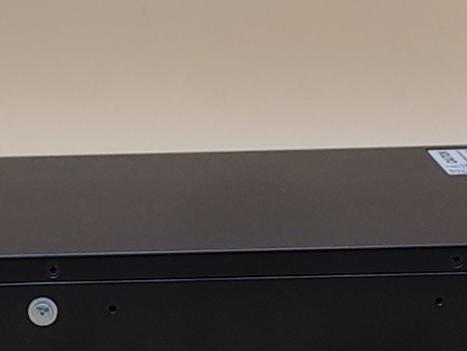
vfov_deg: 12.2
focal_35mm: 121
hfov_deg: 16.2
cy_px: 203
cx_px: 100
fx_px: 1632
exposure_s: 1/120
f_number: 1.8
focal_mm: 4.36
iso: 50
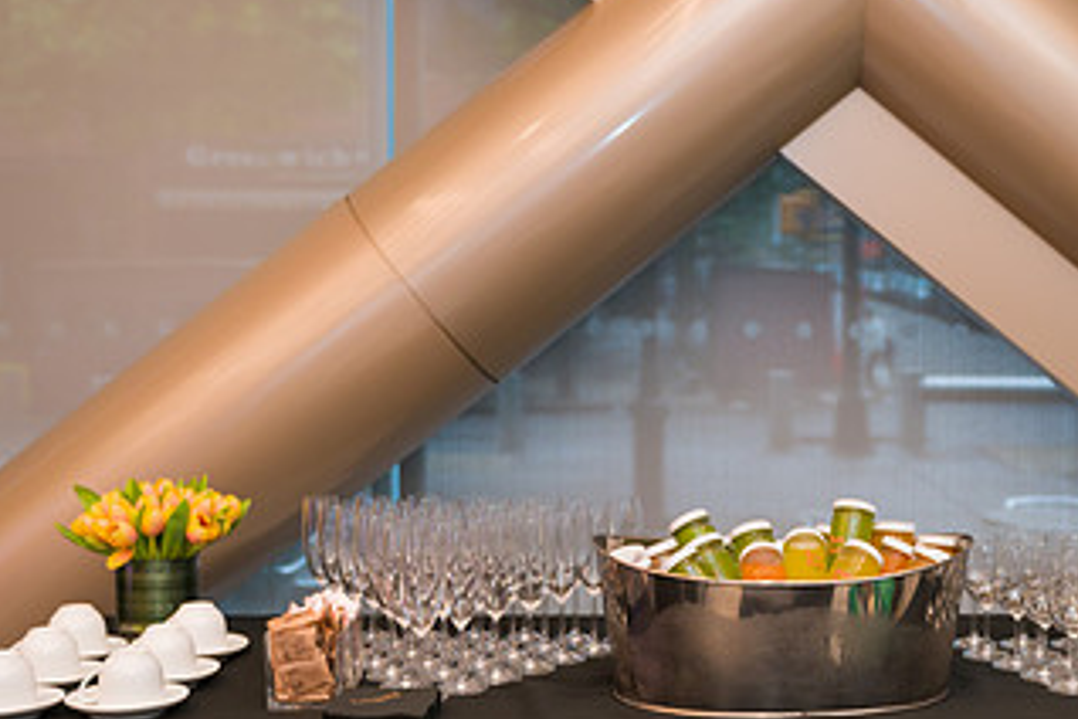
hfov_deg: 31.5
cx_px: 772
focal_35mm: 63
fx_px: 1886
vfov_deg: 21.6
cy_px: 371
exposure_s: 1/200
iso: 400
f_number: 3.2
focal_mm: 31
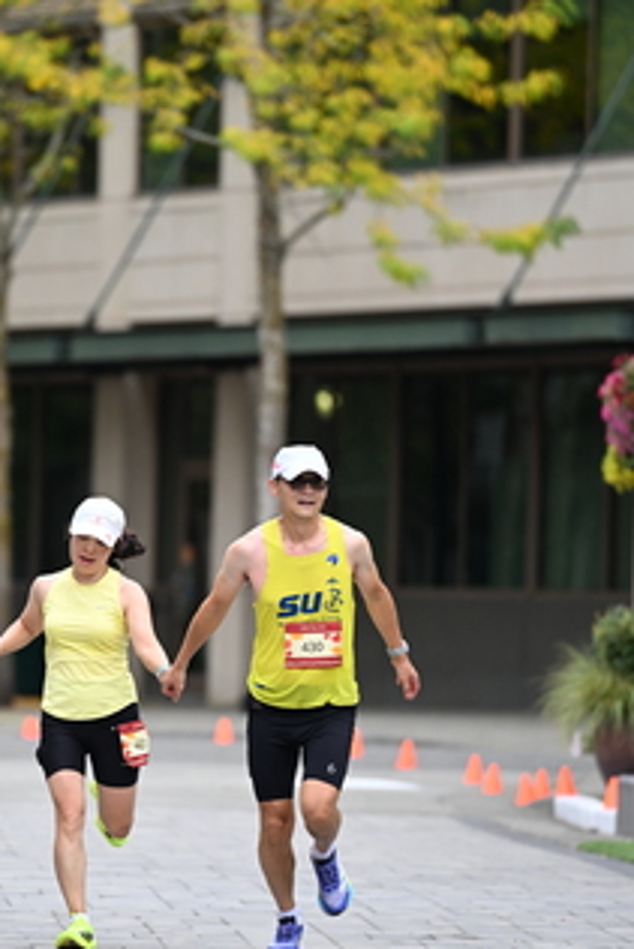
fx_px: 9182
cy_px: 532
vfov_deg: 5.9
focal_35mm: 348
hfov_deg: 4.0
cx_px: 200
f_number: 2.8
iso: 640
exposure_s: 1/2000
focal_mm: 200
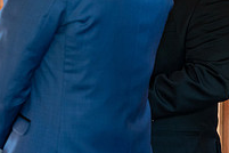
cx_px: -31
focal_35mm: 202
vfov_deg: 6.8
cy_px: 7
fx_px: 1285
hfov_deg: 10.1
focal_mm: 70
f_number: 4
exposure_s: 1/200
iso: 2000
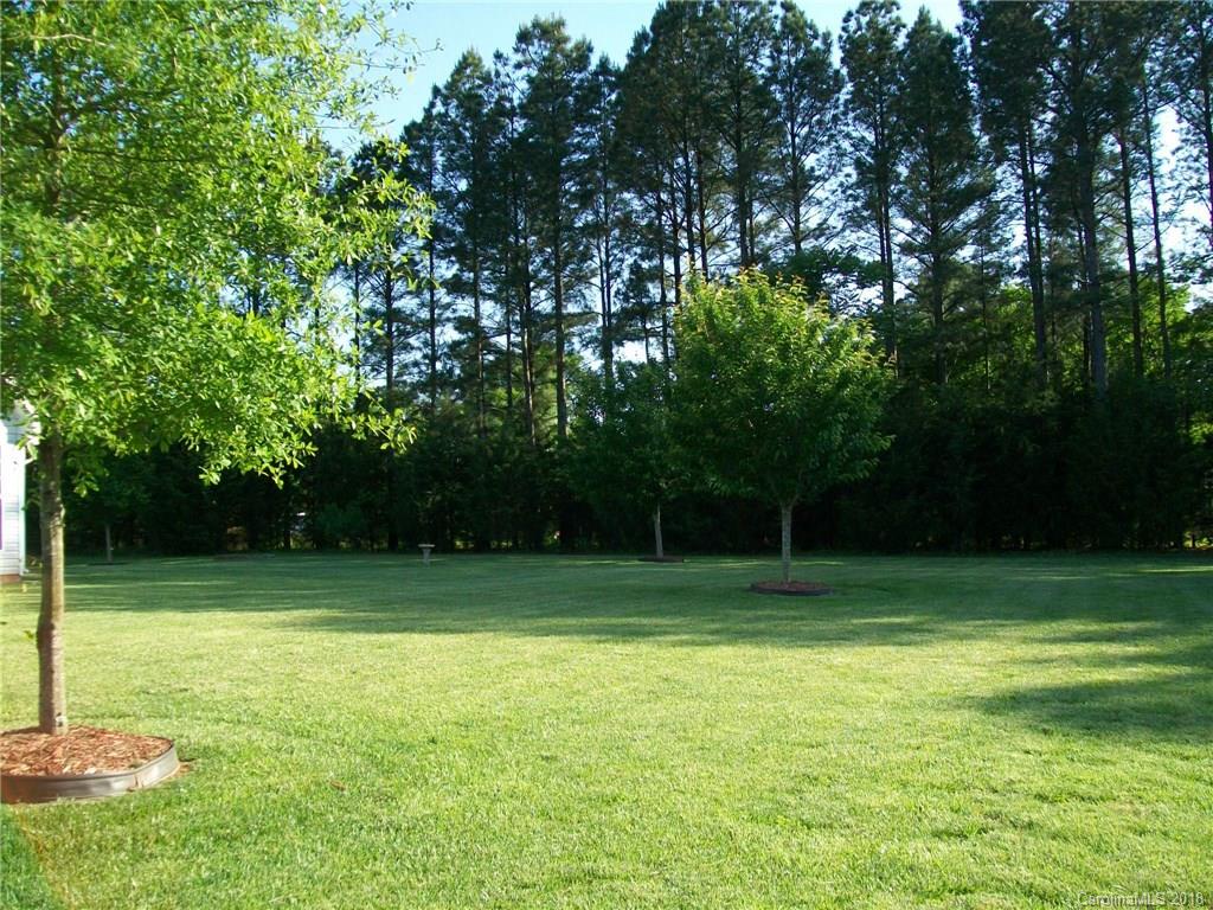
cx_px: 606
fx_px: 1261
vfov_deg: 39.7
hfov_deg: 51.4
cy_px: 455
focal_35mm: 36
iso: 64
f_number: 2.7
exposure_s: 1/400
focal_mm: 6
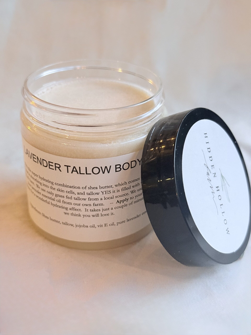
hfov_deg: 30.3
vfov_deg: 39.7
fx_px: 464
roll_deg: -0.4
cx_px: 126
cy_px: 168
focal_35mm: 48
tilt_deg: -30.0
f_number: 1.78
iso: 320
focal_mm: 6.76
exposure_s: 1/40
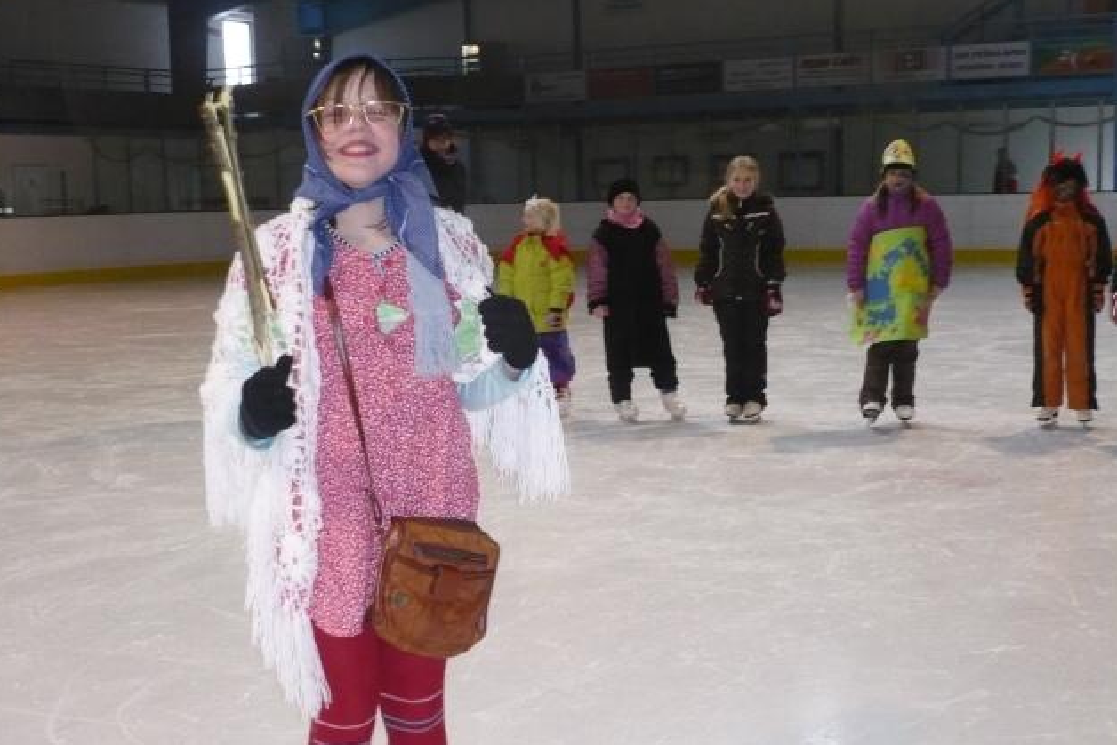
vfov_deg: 25.5
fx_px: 1645
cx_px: 557
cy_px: 409
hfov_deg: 37.5
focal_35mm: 53
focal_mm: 8.3
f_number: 3.4
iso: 400
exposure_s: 1/30
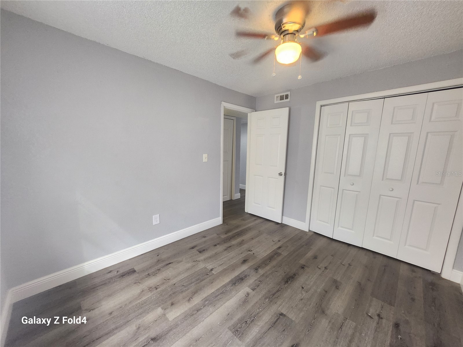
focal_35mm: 13
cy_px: 174
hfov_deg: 106.2
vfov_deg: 89.9
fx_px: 174
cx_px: 232
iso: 250
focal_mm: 1.74
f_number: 2.2
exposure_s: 1/60
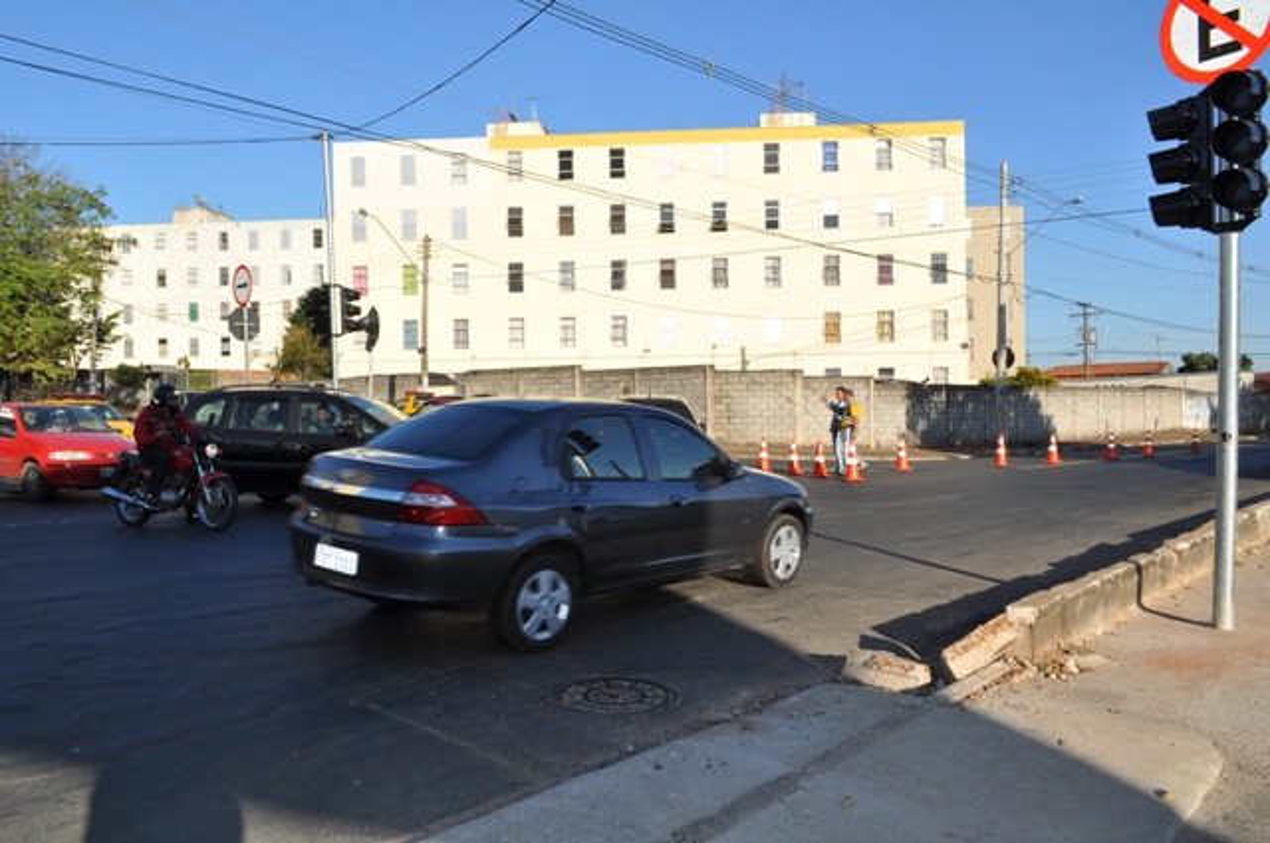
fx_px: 951
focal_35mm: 27
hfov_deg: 67.4
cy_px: 422
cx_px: 635
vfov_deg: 47.8
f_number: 10
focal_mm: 18
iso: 200
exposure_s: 1/200
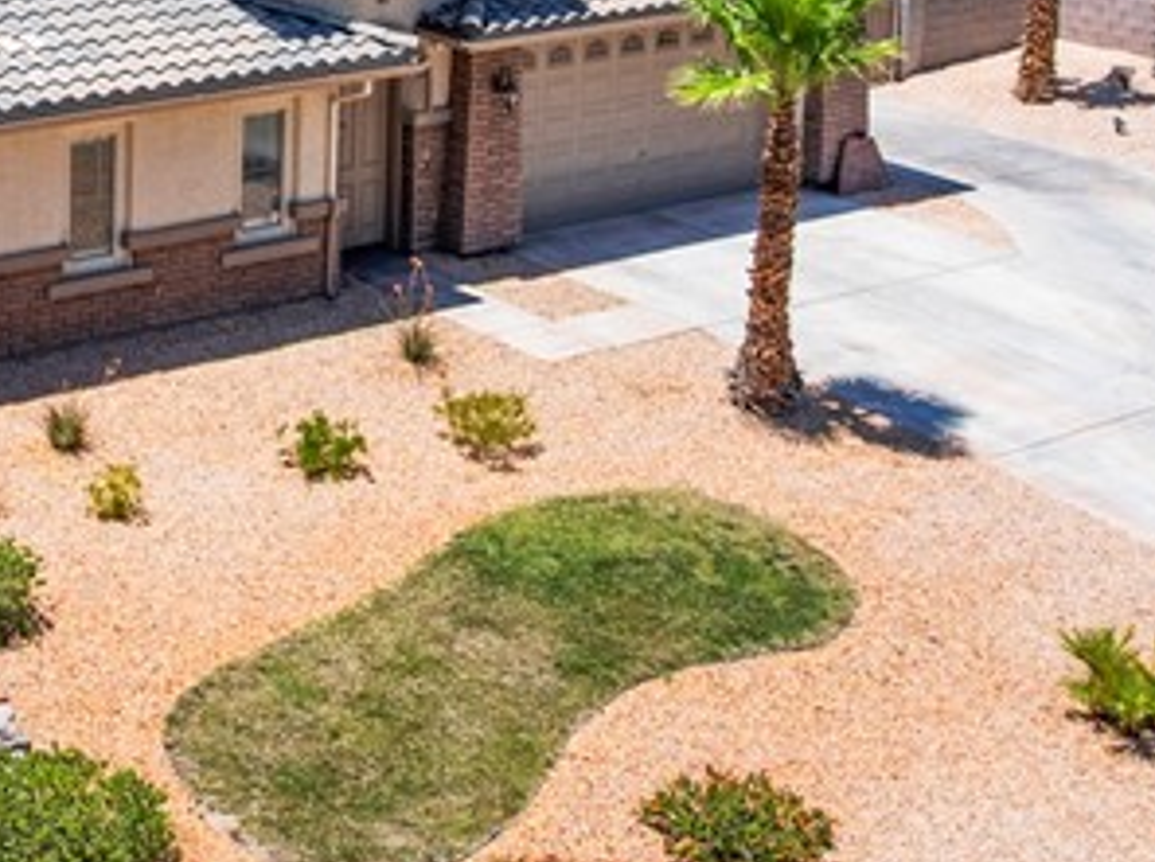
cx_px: -35
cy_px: -4
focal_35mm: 83
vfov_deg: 17.3
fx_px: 2765
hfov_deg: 22.6
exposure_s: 1/160
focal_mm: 12.29
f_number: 2.8
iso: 100
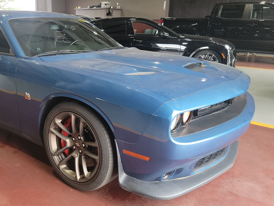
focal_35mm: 35
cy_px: 94
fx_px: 277
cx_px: 86
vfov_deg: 40.7
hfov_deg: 51.4
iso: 220
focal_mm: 6.7
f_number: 1.8
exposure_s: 1/59
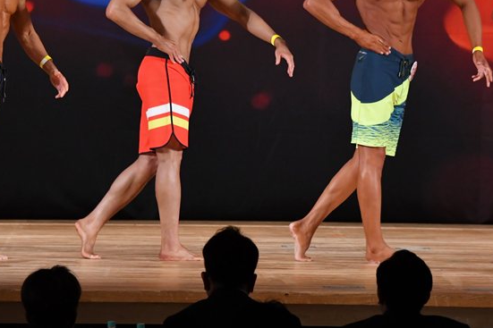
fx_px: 4175
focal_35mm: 305
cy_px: 98
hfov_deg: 6.8
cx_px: 192
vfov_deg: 4.5
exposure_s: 1/400
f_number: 5.6
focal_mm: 145
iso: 3200
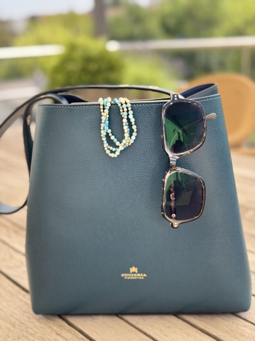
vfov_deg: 39.7
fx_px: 471
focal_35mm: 48
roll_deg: +3.9
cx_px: 128
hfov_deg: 30.3
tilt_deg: -15.9
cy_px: 170
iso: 64
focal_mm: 6.76
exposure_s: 1/604
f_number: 1.78
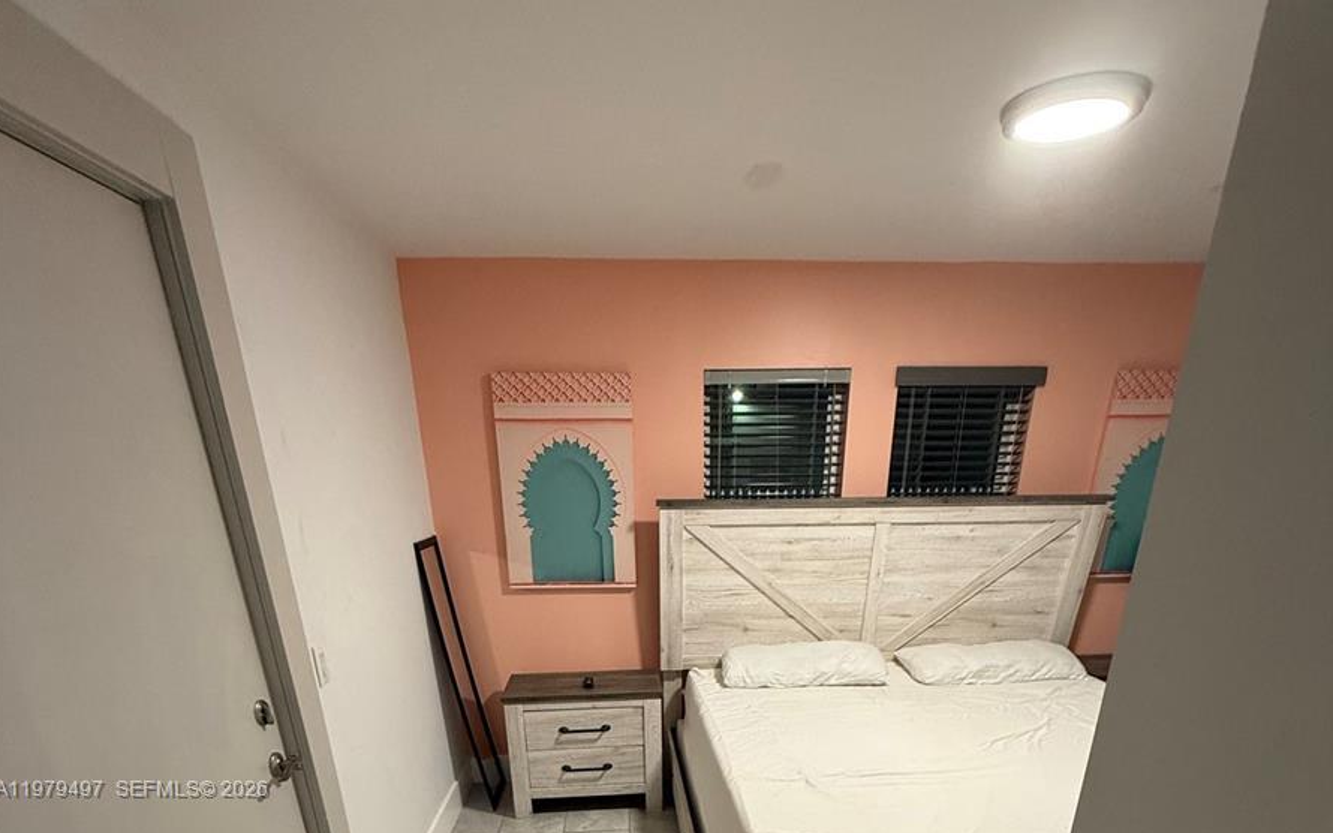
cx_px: 665
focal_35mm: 20
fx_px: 726
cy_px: 791
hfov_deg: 85.1
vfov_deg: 50.7
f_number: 2.2
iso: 250
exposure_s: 1/60
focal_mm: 2.22
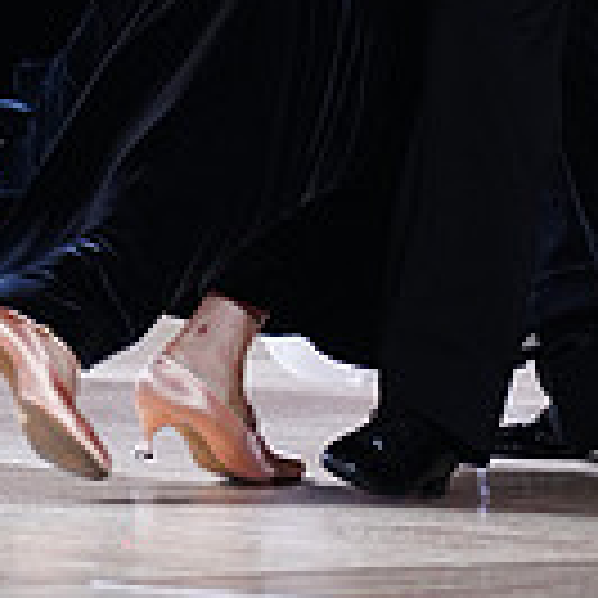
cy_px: -378
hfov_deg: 2.4
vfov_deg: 2.4
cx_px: 268
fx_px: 14483
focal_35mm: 741
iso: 1250
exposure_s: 1/500
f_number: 2.8
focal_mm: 200
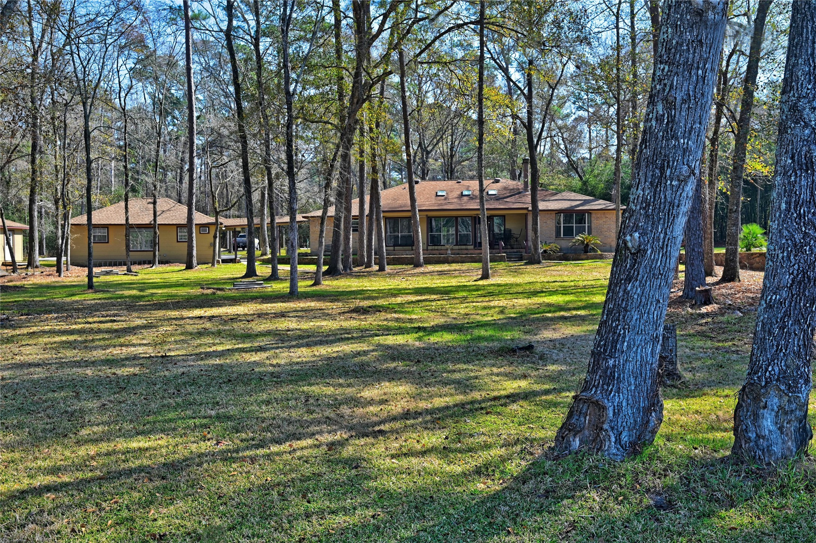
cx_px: 408
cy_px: 272
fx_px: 679
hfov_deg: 62.0
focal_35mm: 30
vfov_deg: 43.5
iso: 400
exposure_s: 1/200
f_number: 8
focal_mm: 30
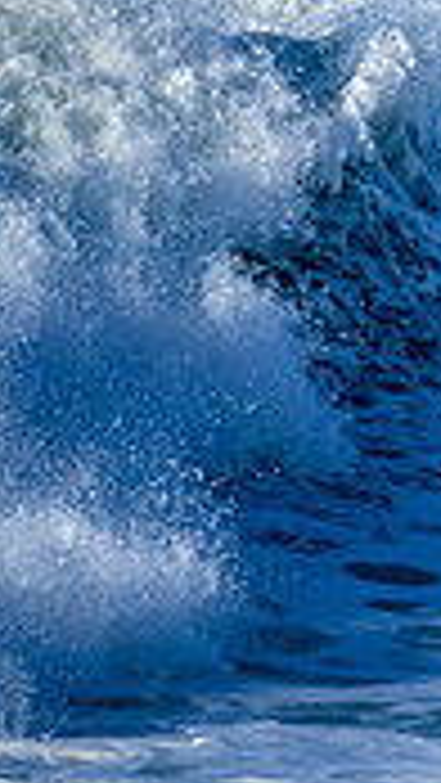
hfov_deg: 0.4
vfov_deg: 0.8
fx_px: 57965
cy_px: 214
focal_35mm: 2791
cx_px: 1300
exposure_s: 1/2000
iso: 360
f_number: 8
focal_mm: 800
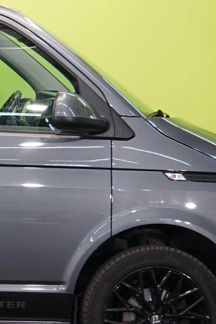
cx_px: -203
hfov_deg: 5.6
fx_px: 2150
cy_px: 181
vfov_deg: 8.6
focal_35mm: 239
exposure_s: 1/30
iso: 500
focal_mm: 62
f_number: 5.6
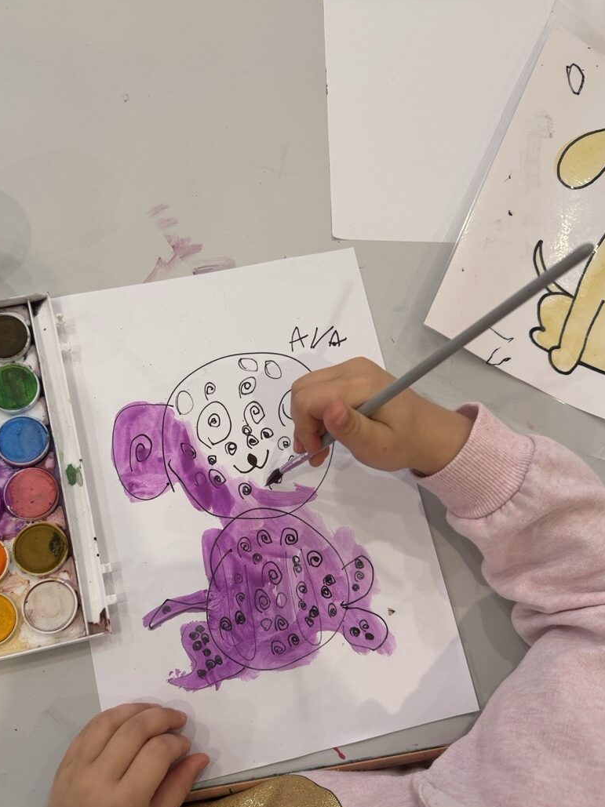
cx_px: 257
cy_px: 461
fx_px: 653
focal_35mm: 28
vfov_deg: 63.2
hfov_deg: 49.5
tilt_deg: -77.1
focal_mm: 6.76
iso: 125
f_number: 1.78
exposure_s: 1/100
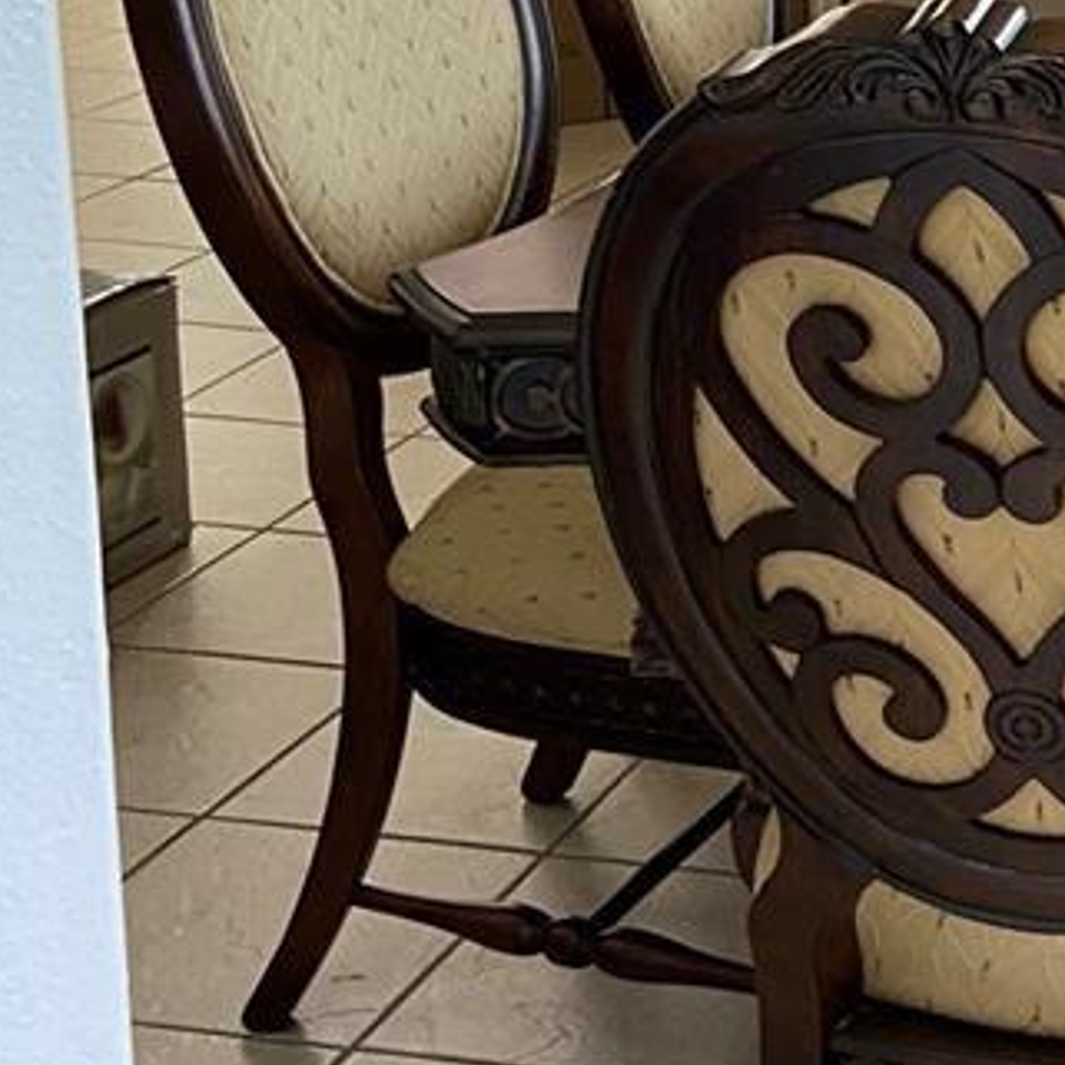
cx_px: 1473
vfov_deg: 19.8
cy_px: 123
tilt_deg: -13.5
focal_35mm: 86
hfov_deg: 18.4
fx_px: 2993
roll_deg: -0.7
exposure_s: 1/60
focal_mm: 4.25
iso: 160
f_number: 1.8
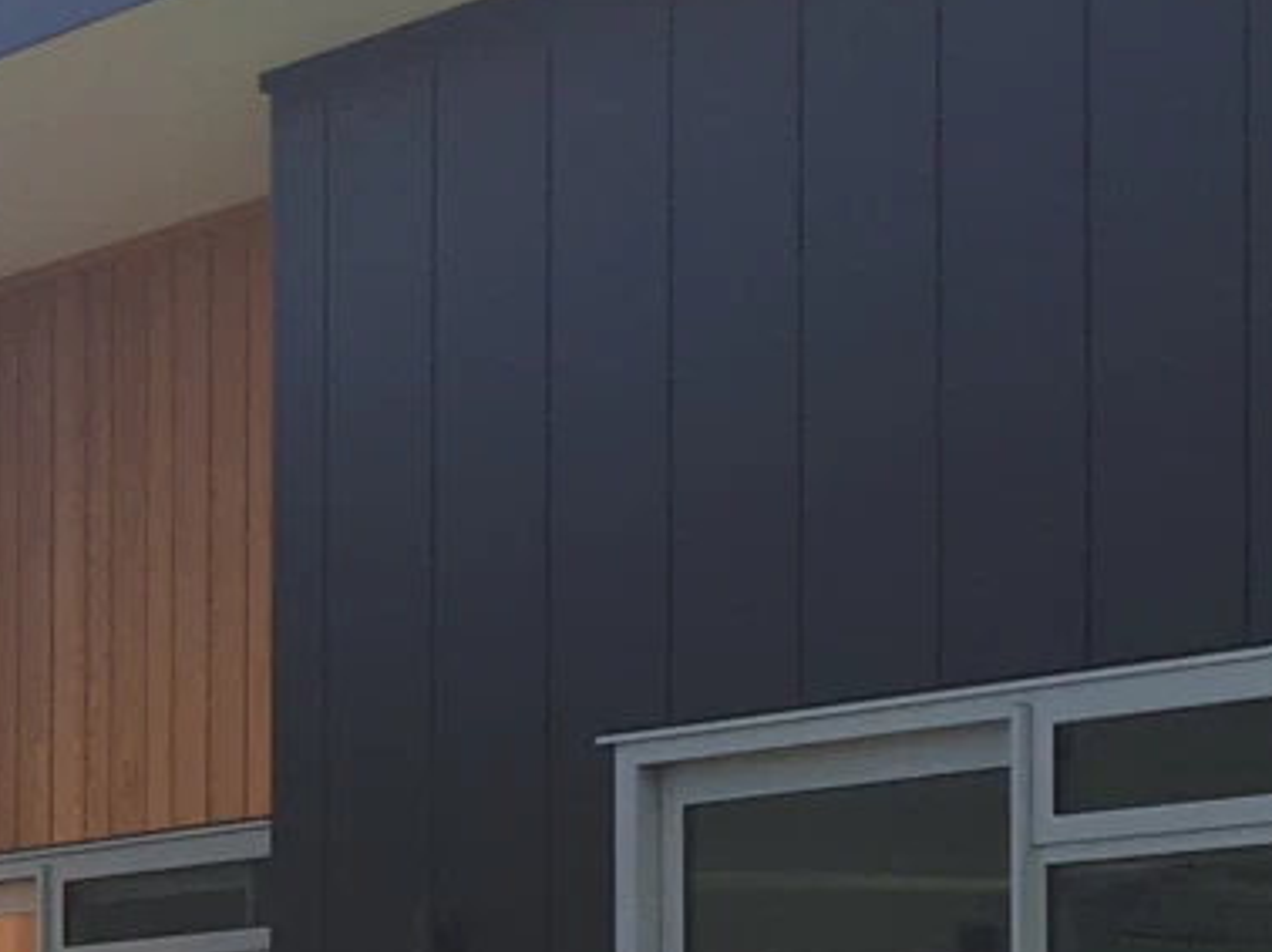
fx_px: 5251
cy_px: 1211
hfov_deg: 12.5
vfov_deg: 10.2
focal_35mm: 143
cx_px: -1073
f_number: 1.9
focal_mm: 3.6
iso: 40
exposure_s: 1/592
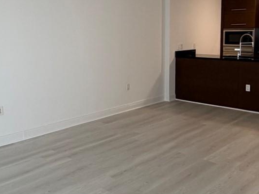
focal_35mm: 42
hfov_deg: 44.7
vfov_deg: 34.1
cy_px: 65
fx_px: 314
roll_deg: +1.2
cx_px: 111
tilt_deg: -5.7
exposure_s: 1/60
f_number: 2.2
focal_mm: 2.22
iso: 200
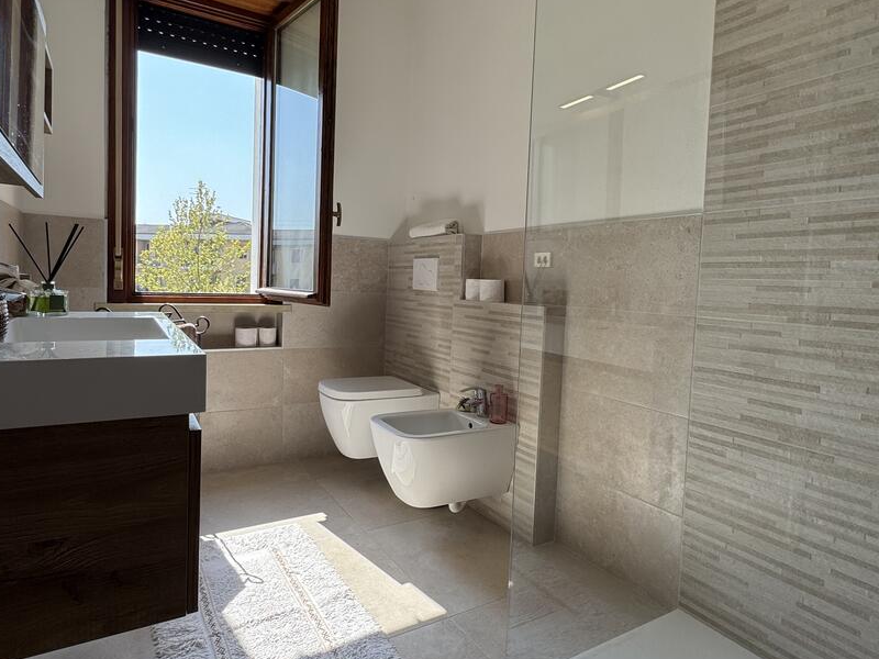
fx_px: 533
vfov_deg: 63.4
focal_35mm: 21
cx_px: 422
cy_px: 308
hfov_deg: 79.0
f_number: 2.2
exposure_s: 1/343
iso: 40
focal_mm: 2.22
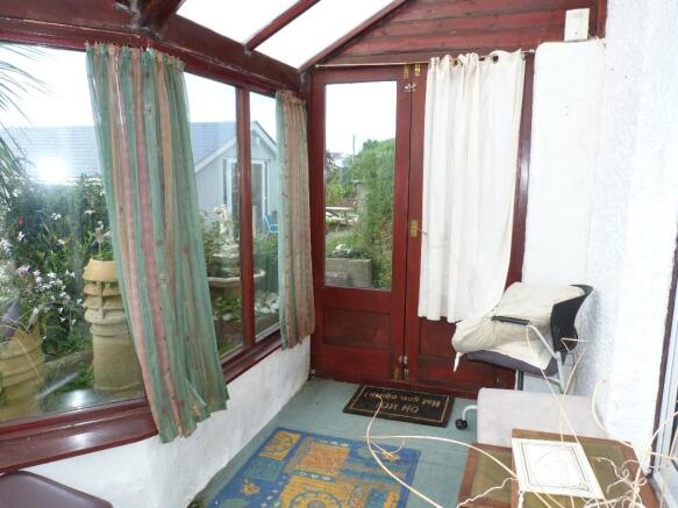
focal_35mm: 25
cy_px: 254
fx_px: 490
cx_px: 339
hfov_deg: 69.4
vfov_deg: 54.9
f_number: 4
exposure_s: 1/125
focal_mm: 4.5
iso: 80
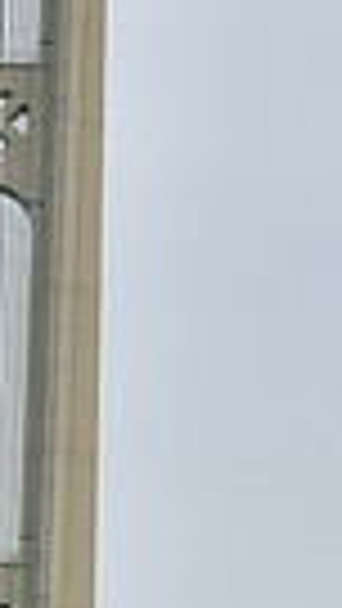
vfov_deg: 6.8
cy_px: 896
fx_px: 5075
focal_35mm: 315
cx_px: 169
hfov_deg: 3.9
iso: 250
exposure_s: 1/800
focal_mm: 70
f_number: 7.1
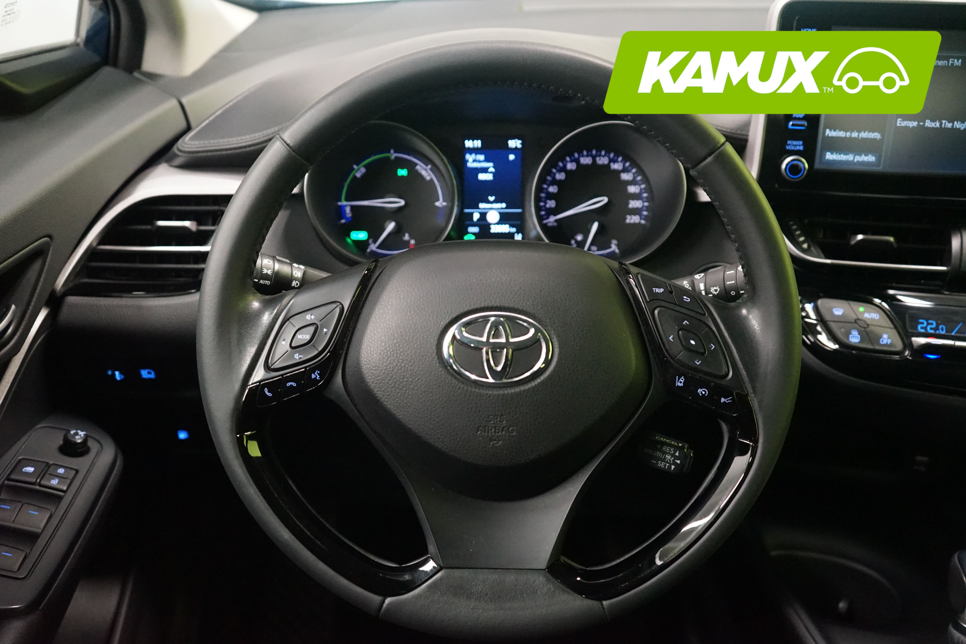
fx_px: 966
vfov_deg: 36.9
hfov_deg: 53.1
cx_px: 483
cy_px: 322
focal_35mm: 36
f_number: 4
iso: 6400
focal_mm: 36
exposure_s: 1/30
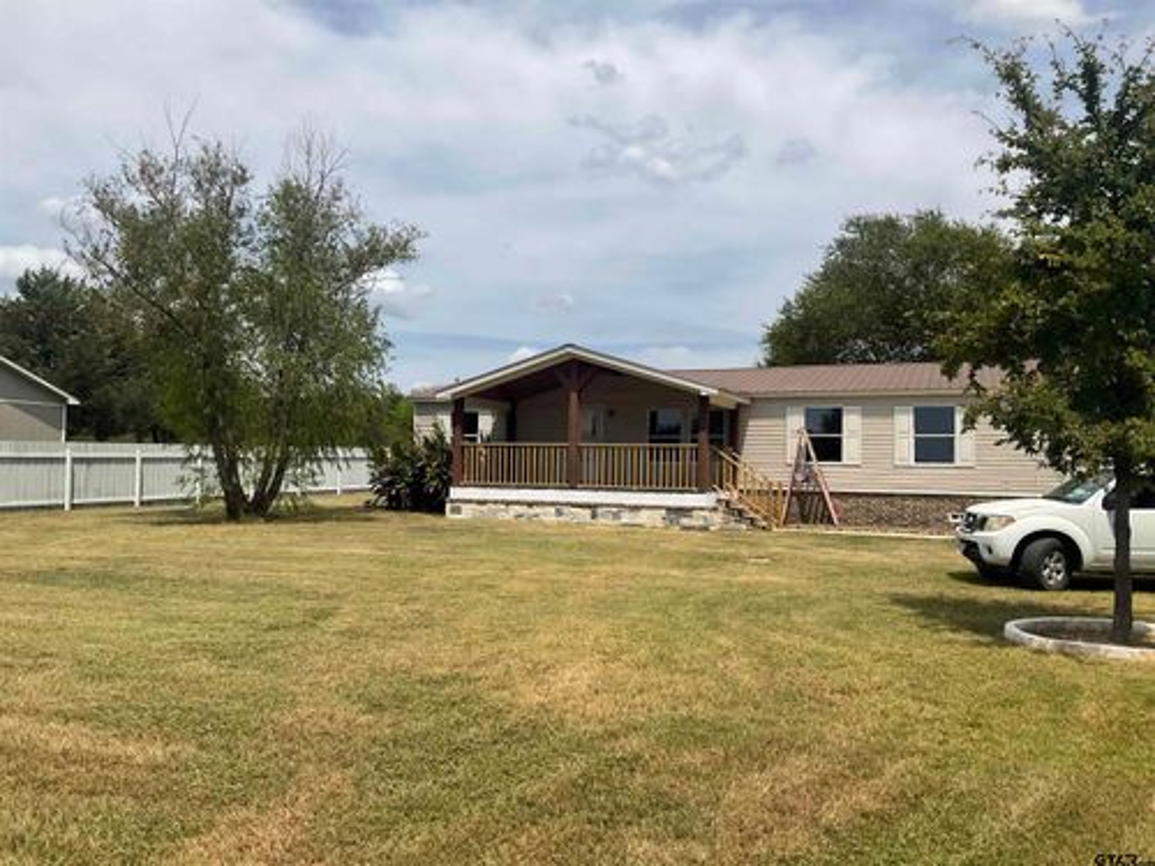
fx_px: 968
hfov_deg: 61.7
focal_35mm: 29
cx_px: 578
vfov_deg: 48.2
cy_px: 433
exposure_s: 1/3788
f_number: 1.8
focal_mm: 3
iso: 25
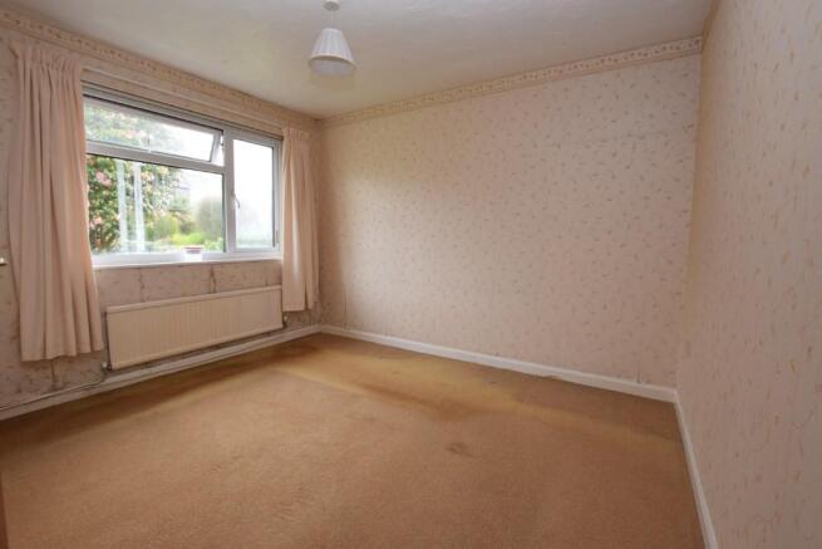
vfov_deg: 77.4
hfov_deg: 100.4
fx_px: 343
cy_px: 274
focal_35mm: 15
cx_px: 411
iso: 720
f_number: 5.6
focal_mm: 10
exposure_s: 1/125
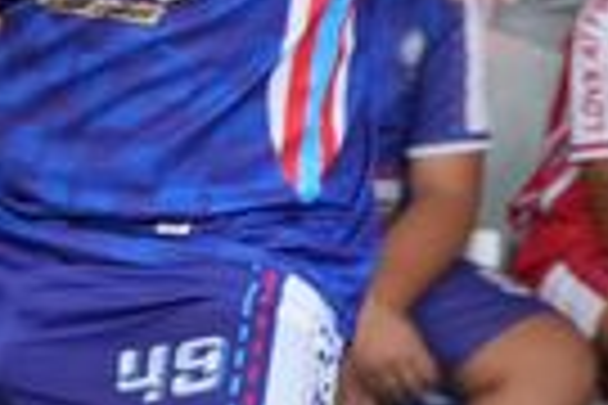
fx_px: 15599
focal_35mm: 924
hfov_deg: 2.2
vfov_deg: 1.5
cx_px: -851
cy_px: 259
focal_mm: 83
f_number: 5.6
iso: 1250
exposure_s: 1/400
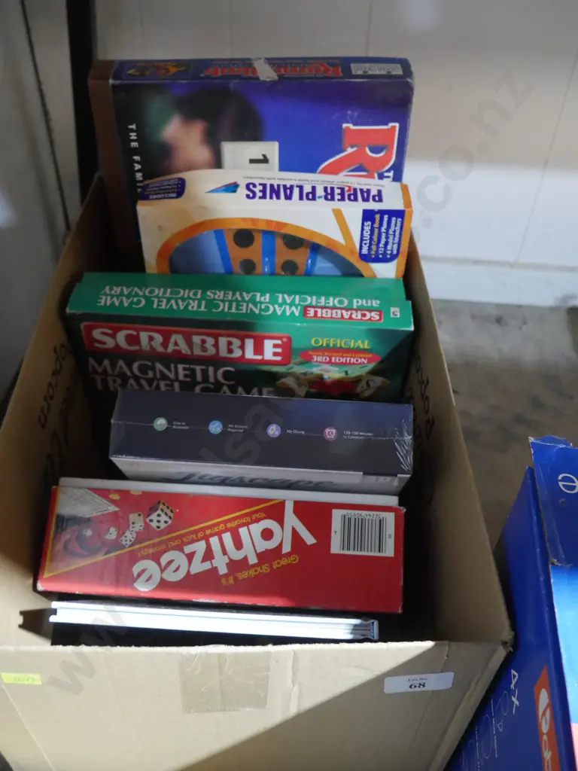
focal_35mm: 32
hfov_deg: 44.2
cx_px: 289
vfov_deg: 56.8
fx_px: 712
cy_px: 386
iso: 3200
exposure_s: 1/30
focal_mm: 16
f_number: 3.6
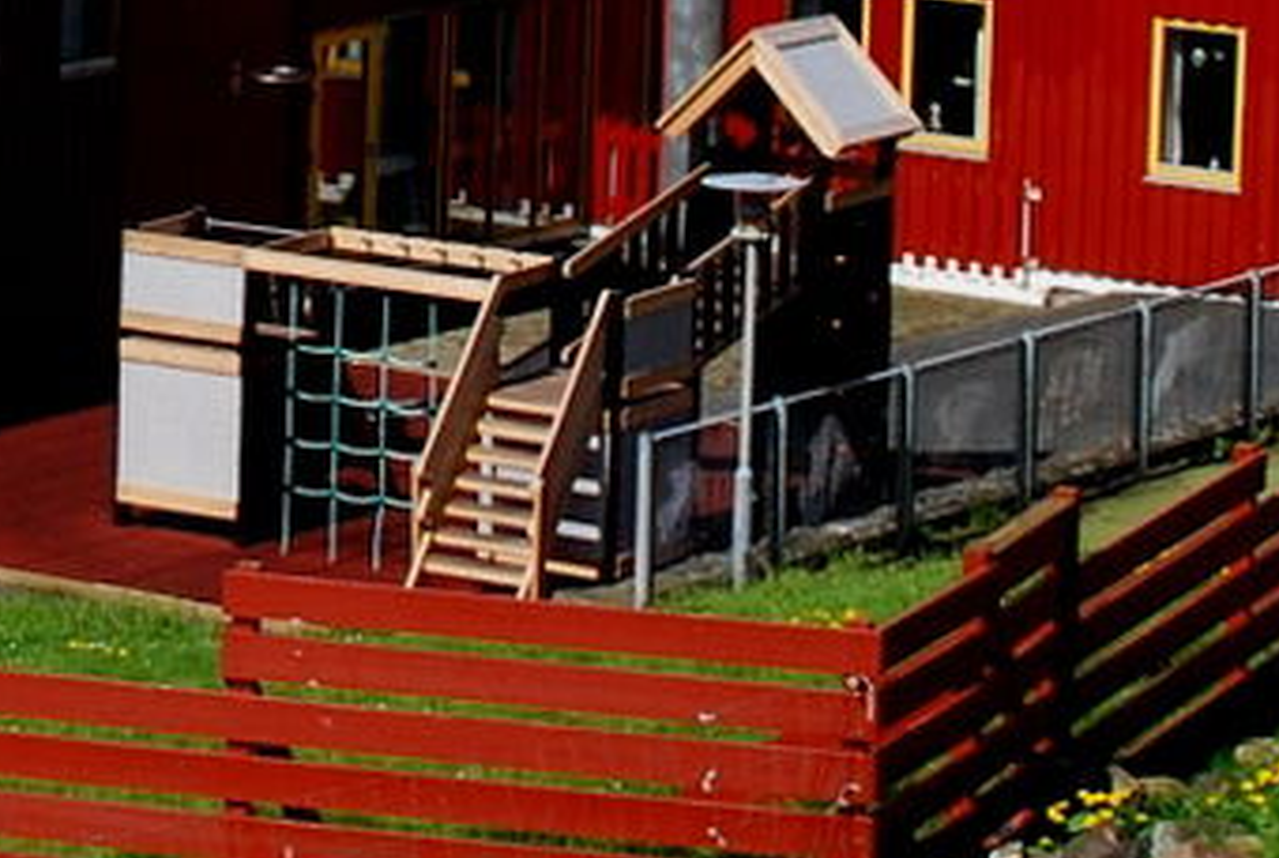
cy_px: -818
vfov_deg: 5.7
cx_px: -421
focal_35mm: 237
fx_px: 8435
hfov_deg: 8.5
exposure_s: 1/250
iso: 200
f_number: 10
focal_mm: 28
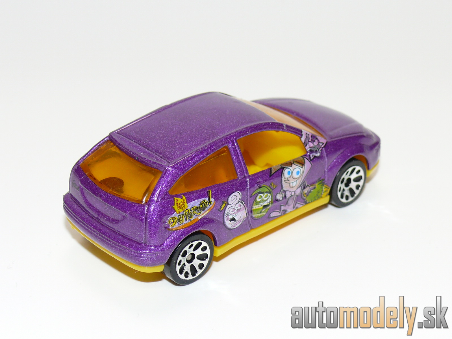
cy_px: 170
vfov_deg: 16.6
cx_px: 226
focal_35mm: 89
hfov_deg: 22.0
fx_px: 1162
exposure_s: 1/30
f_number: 4
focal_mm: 12.5
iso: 100
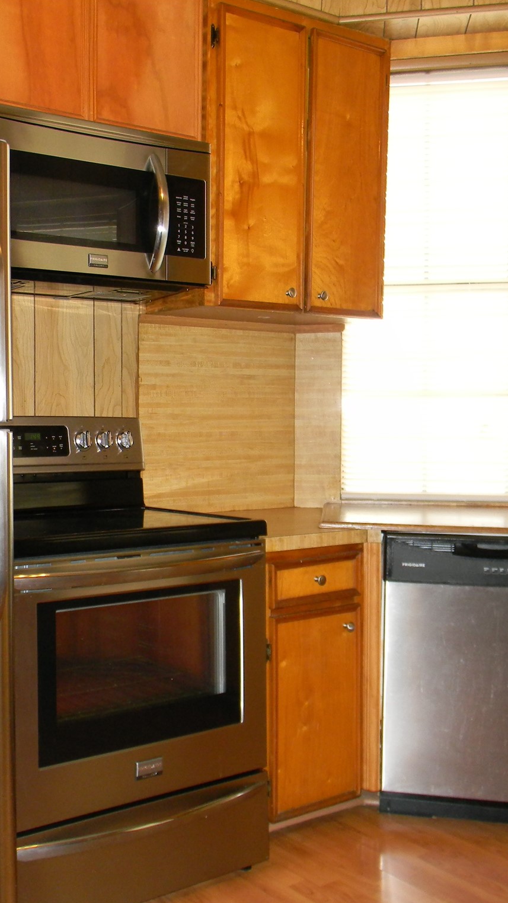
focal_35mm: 41
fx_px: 982
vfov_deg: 49.4
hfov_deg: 28.7
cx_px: 152
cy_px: 452
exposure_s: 1/61.7
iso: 200
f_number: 3.5
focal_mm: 5
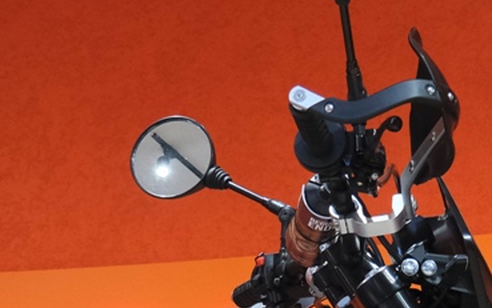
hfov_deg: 11.6
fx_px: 2428
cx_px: 171
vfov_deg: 7.0
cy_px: 617
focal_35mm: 181
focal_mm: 27.5
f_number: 4
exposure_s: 1/100
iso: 1600
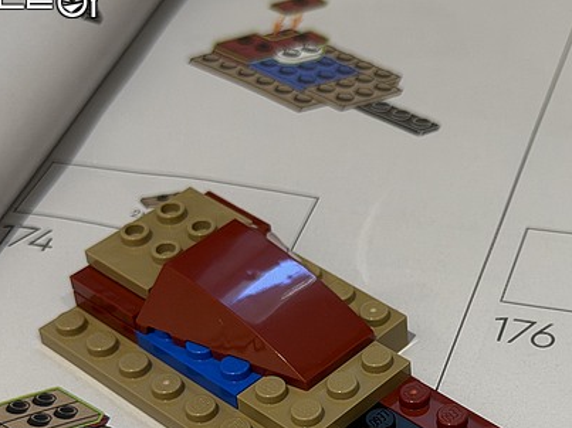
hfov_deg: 20.9
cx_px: 447
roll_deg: +3.0
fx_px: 1536
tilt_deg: -43.7
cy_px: 390
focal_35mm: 93
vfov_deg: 15.7
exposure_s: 1/60
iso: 160
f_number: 1.78
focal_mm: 6.76
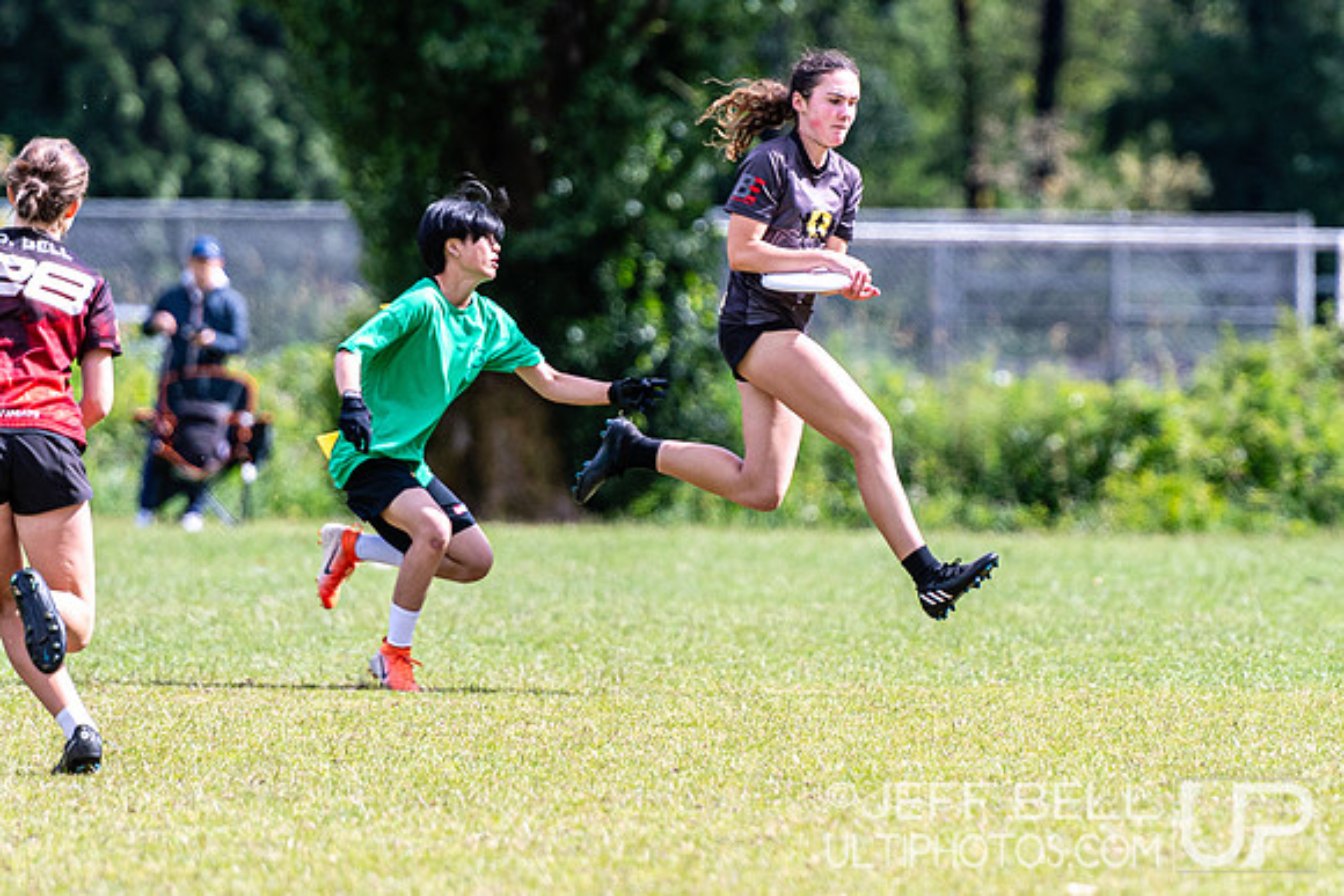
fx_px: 18306
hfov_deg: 4.2
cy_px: 454
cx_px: 936
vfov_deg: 2.8
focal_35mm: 490
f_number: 3.2
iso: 180
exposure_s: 1/2000
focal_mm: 200
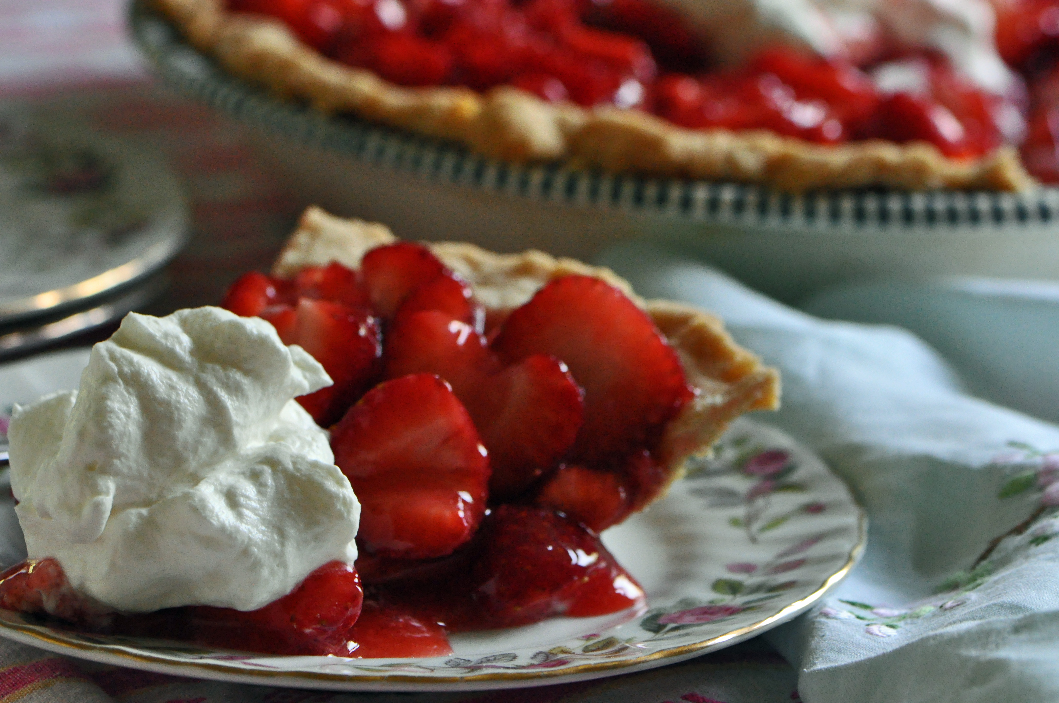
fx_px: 4627
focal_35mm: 158
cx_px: 530
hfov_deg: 13.1
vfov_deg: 8.7
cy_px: 352
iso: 2000
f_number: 4
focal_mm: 105
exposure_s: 1/40
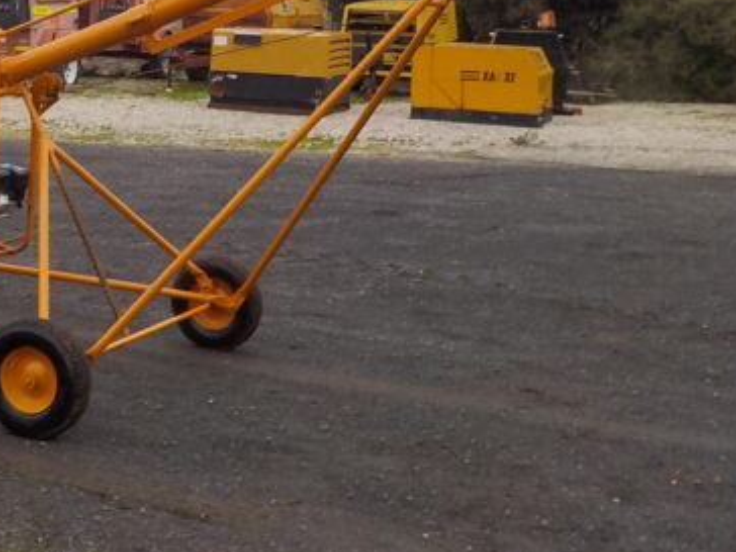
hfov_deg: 28.7
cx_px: 131
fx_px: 1403
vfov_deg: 21.9
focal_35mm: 66
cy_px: 89
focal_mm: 4.1
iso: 125
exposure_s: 1/100
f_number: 3.3
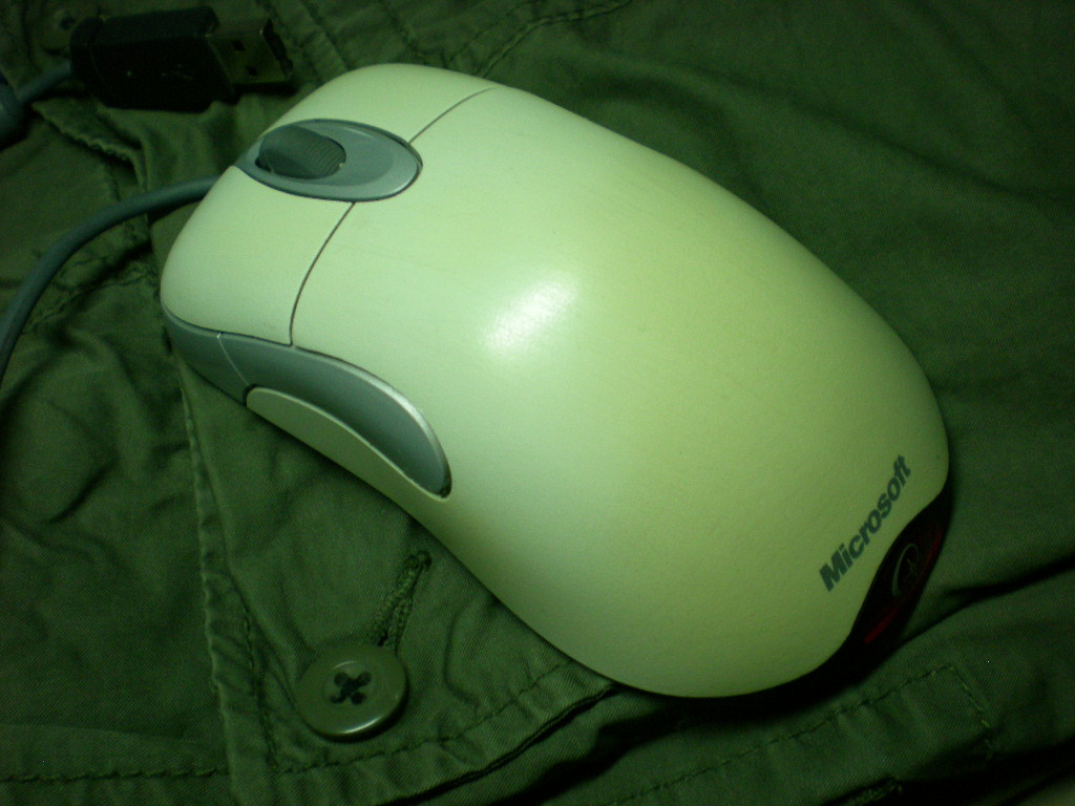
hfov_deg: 49.0
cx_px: 538
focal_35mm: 38
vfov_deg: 37.7
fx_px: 1180
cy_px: 403
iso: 200
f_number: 3.1
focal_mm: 6.3
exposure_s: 1/25.7
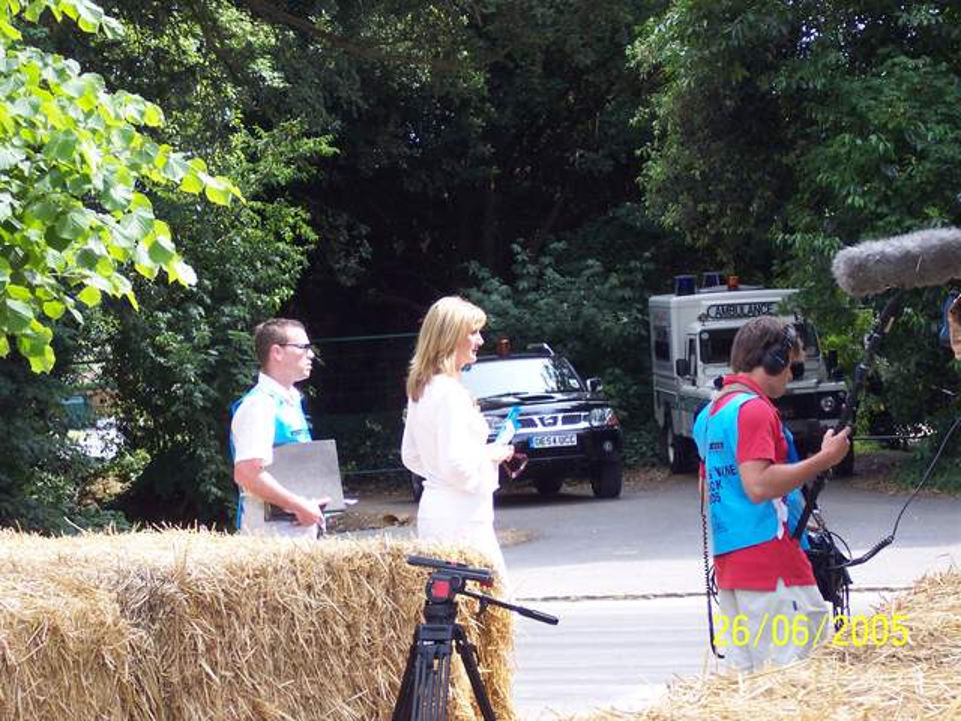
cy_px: 360
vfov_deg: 13.0
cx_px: 480
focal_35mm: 114
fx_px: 3165
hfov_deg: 17.3
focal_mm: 24
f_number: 4.8
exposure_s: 1/125
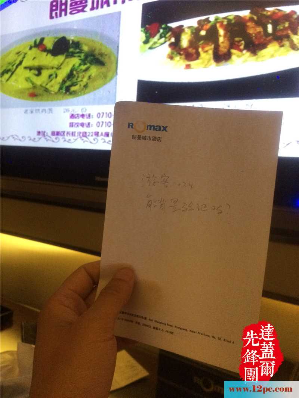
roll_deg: -4.0
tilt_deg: -5.6
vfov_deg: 61.6
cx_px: 150
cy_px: 199
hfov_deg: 48.2
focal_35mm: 29
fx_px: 334
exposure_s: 1/30
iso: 320
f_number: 2.2
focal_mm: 4.15
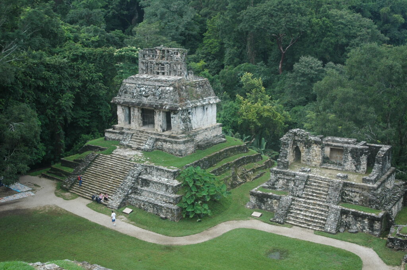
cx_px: 204
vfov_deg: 30.8
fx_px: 491
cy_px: 135
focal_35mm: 44
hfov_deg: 45.0
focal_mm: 29
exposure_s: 1/60
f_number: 5
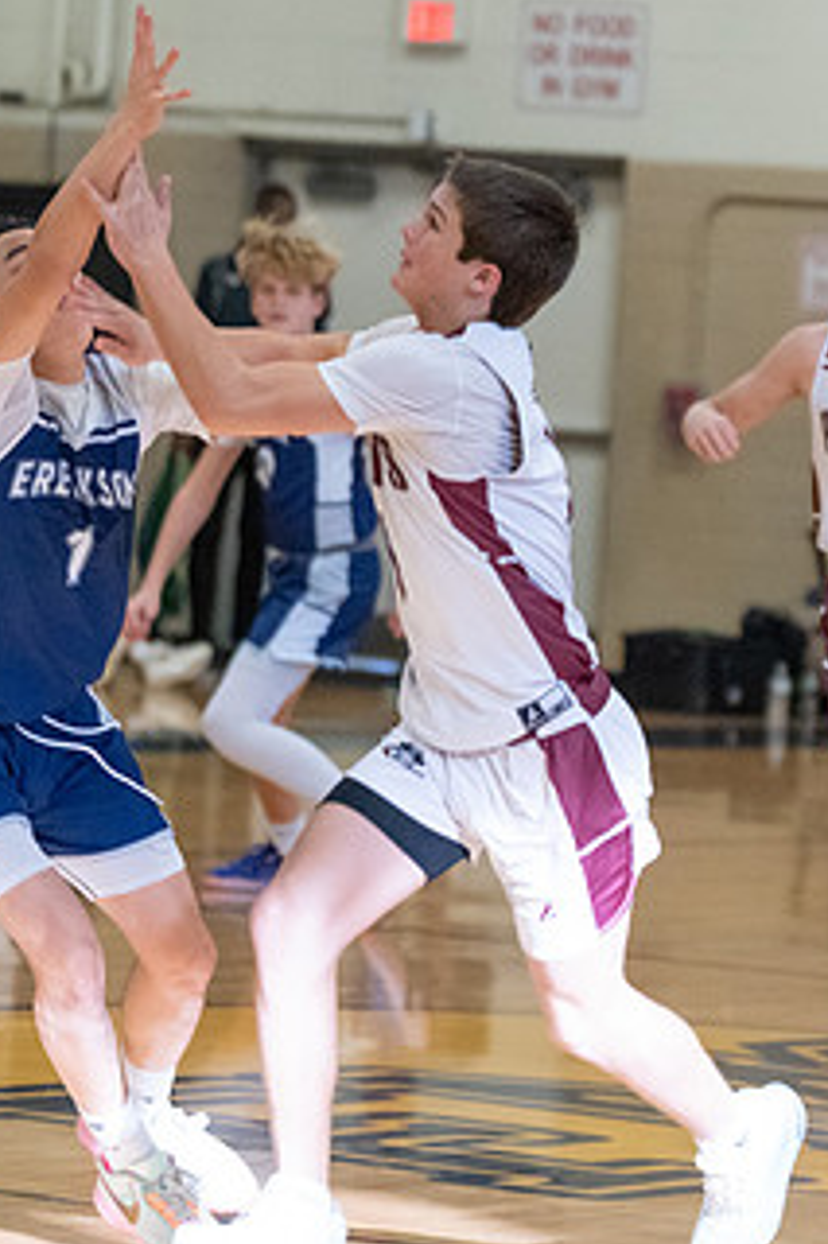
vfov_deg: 8.5
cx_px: 470
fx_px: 8323
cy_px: 330
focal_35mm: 241
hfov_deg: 5.7
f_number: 2.8
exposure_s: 1/1000
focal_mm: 95
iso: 5000
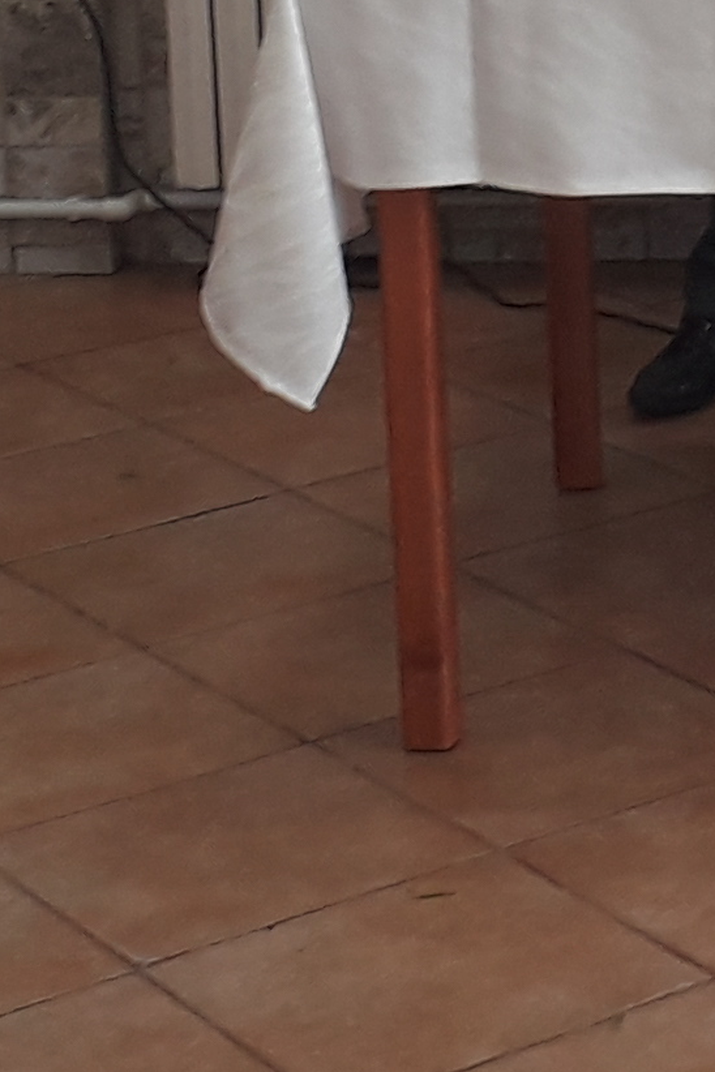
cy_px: -368
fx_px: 4200
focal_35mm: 141
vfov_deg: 13.9
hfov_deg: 9.4
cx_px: 1105
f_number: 1.9
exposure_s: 1/50
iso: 50
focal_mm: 3.6
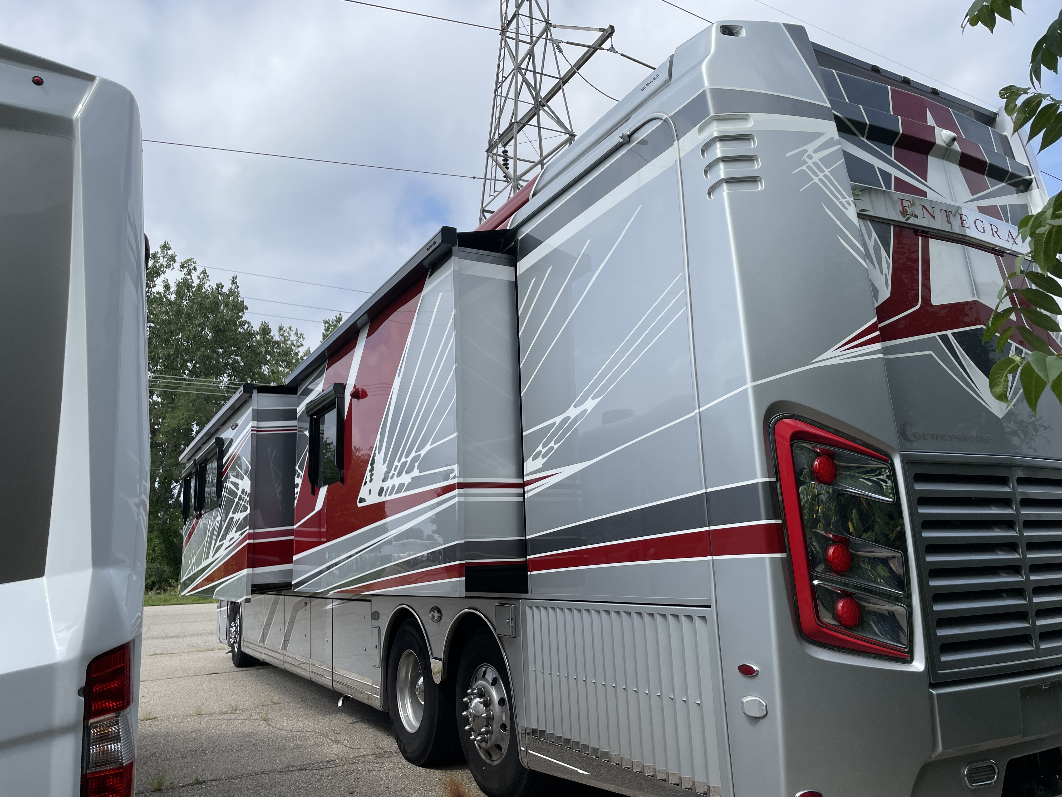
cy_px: 398
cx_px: 531
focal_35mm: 26
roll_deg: +2.7
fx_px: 798
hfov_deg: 67.3
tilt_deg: +11.1
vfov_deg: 53.1
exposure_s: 1/3861
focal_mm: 4.2
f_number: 1.6
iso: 32
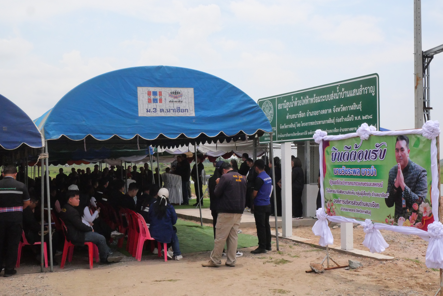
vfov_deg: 29.9
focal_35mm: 45
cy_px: 148
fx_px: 554
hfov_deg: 43.6
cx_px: 222
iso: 3200
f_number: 14
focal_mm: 22
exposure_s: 1/2000
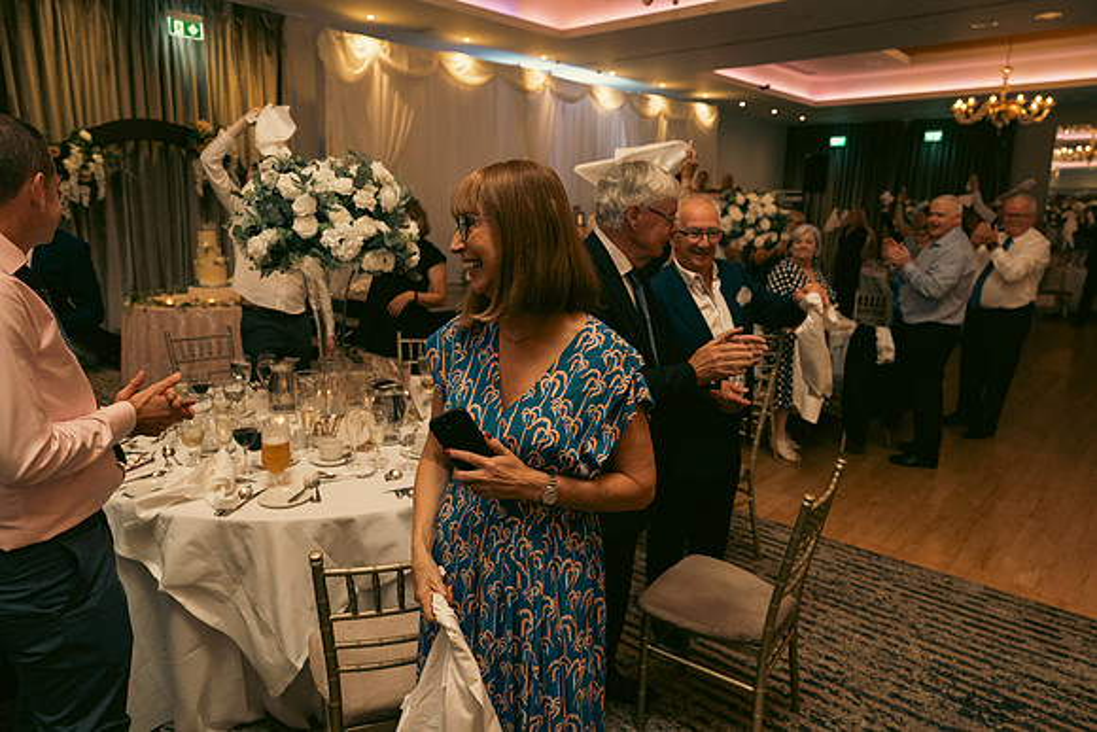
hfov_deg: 73.7
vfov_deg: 53.2
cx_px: 548
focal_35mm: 24
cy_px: 366
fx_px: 731
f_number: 3.5
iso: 2500
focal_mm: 24
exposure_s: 1/160
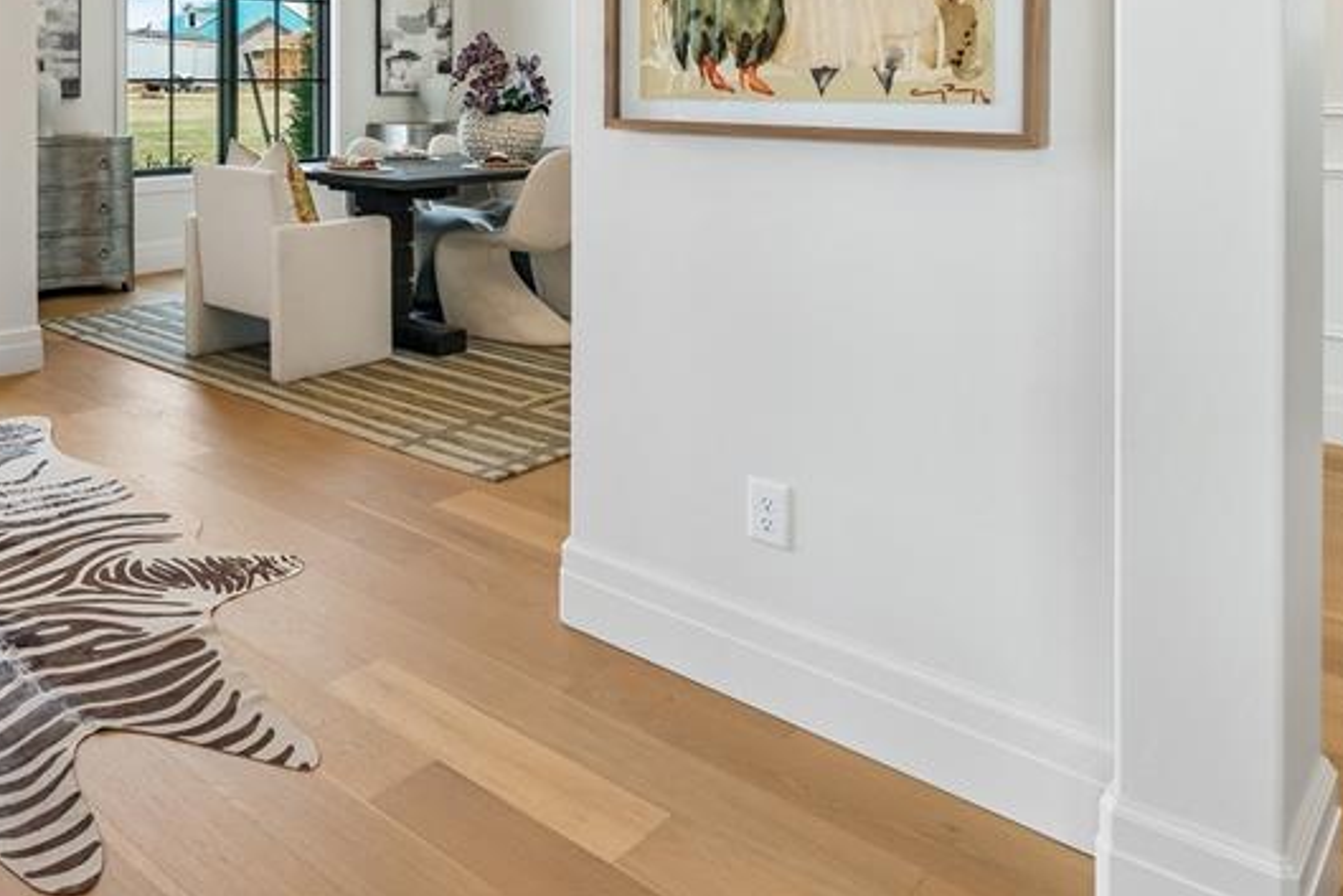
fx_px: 1082
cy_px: 102
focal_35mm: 29
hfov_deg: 58.1
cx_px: 242
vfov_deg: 41.7
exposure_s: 1/250
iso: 200
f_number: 6.3
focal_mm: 10
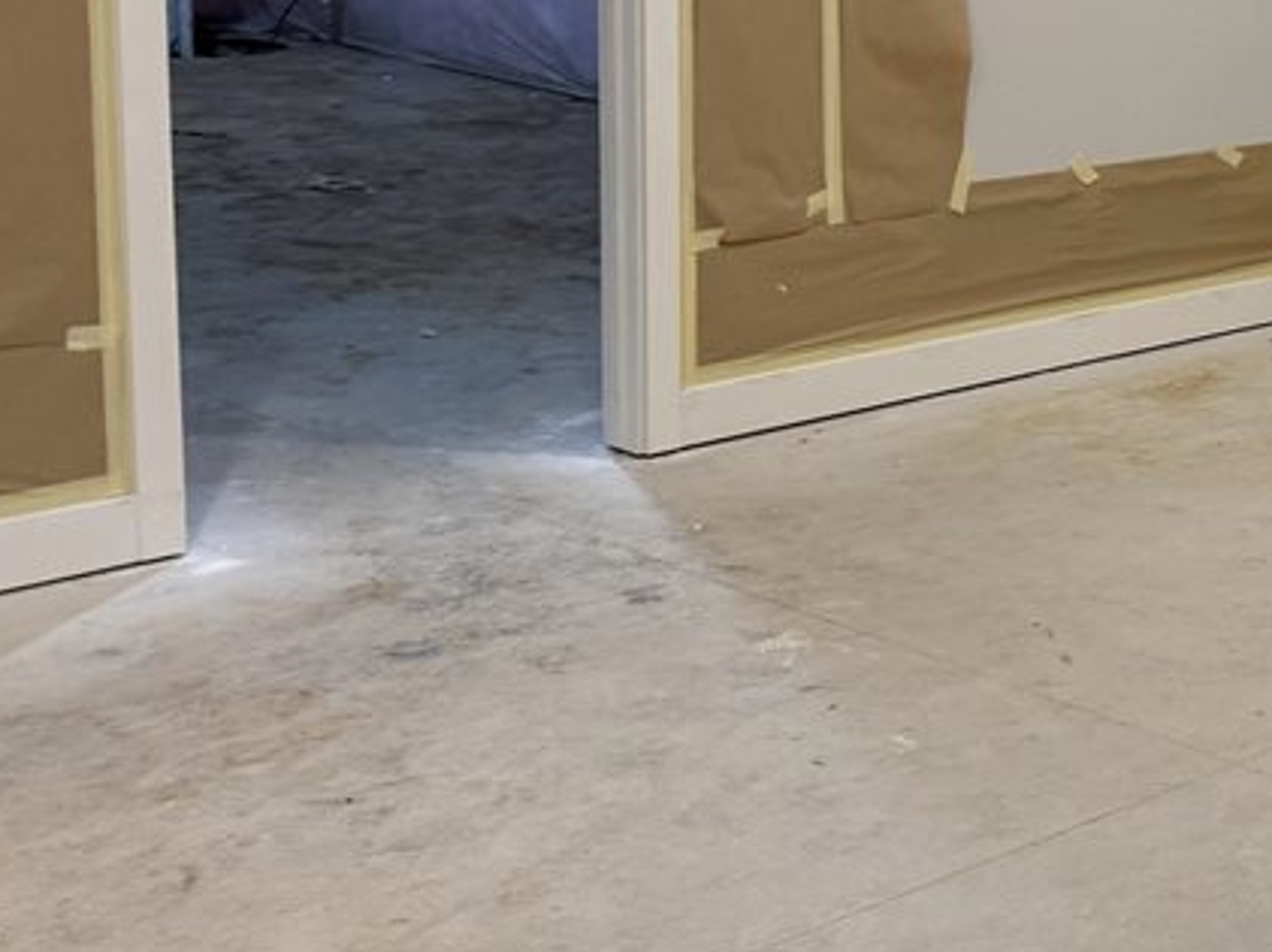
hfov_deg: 23.0
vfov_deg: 19.8
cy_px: 144
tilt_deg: -10.6
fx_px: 2680
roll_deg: -2.8
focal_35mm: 73
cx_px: 1749
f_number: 1.78
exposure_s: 1/60
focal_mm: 6.76
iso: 200
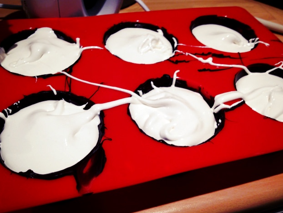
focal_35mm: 36
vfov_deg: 39.7
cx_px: 142
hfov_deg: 51.3
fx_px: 294
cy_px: 108
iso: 64
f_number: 2.4
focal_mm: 4.28
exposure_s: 1/60
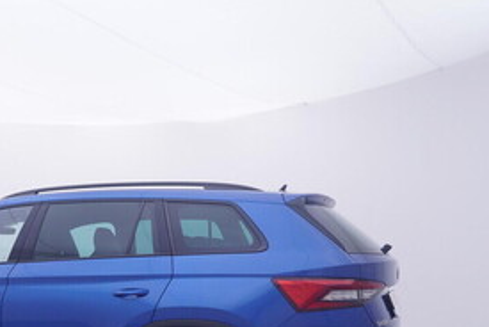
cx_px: 72
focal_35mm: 45
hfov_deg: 41.0
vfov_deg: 28.8
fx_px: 612
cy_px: 292
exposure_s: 1/80
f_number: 5
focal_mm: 15
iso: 200
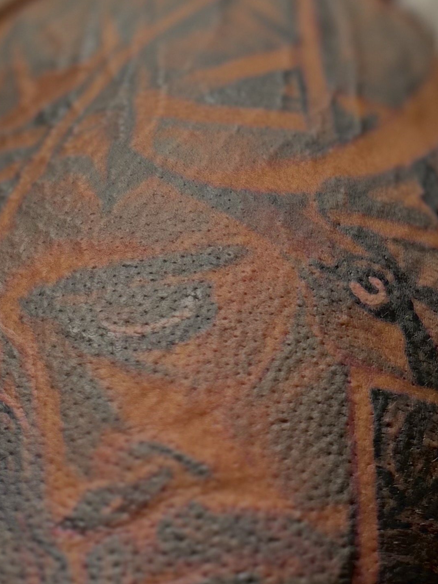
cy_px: 366
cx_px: 377
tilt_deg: -8.6
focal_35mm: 73
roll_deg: -0.8
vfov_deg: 26.6
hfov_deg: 19.9
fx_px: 1232
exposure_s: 1/60
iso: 125
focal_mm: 5.7
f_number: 1.5
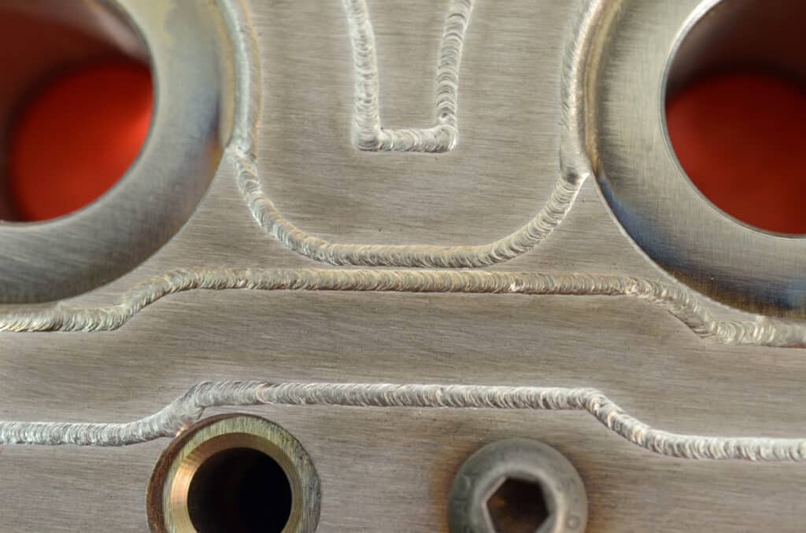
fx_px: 1340
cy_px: 266
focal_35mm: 60
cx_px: 403
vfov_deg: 22.5
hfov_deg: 33.5
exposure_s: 1/60
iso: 560
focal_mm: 40
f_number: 5.6
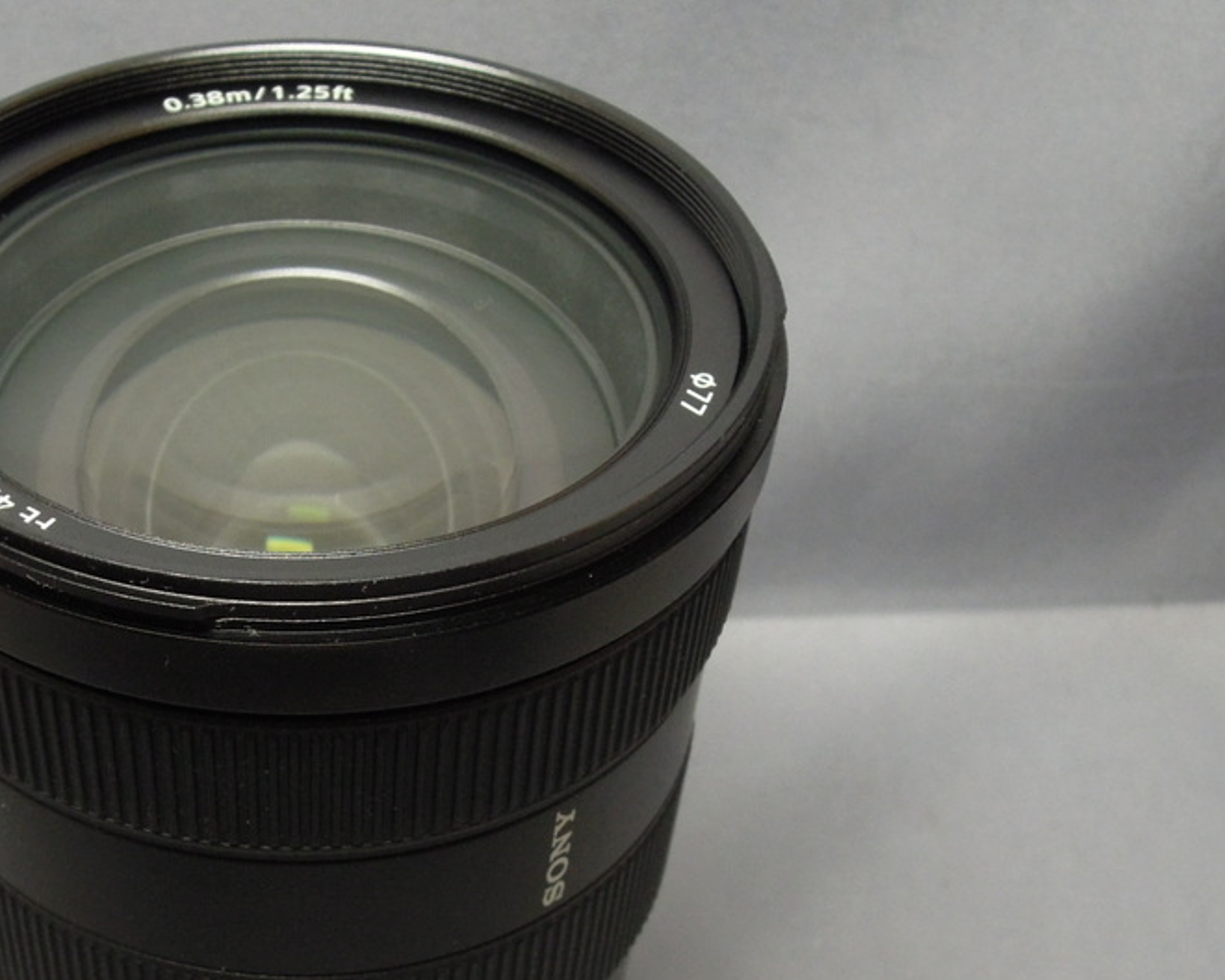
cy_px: 614
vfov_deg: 27.5
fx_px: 1994
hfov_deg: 33.3
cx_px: 275
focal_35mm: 55
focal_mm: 5.5
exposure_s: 1/50
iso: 400
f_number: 3.3
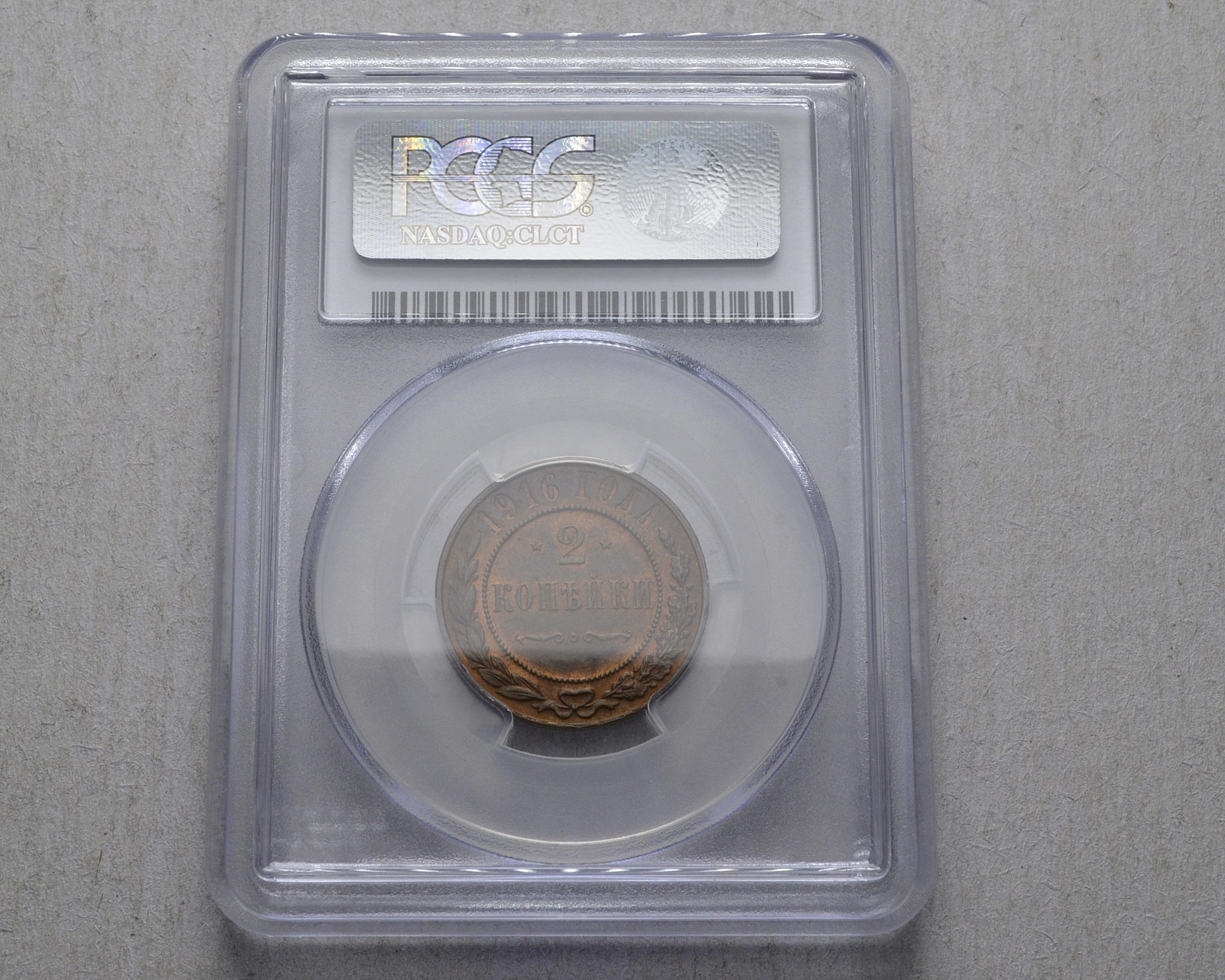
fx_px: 2103
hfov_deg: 32.5
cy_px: 488
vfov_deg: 26.2
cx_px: 569
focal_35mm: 58
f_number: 14
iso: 400
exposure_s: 1/250
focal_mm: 34
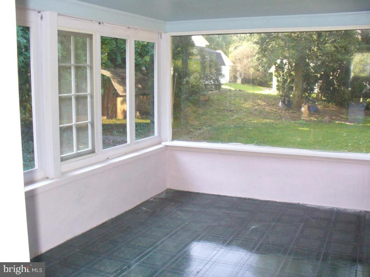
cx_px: 185
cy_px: 138
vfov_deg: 38.7
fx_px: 395
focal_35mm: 37
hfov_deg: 50.1
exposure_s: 1/60
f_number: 2.8
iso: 400
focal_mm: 6.1
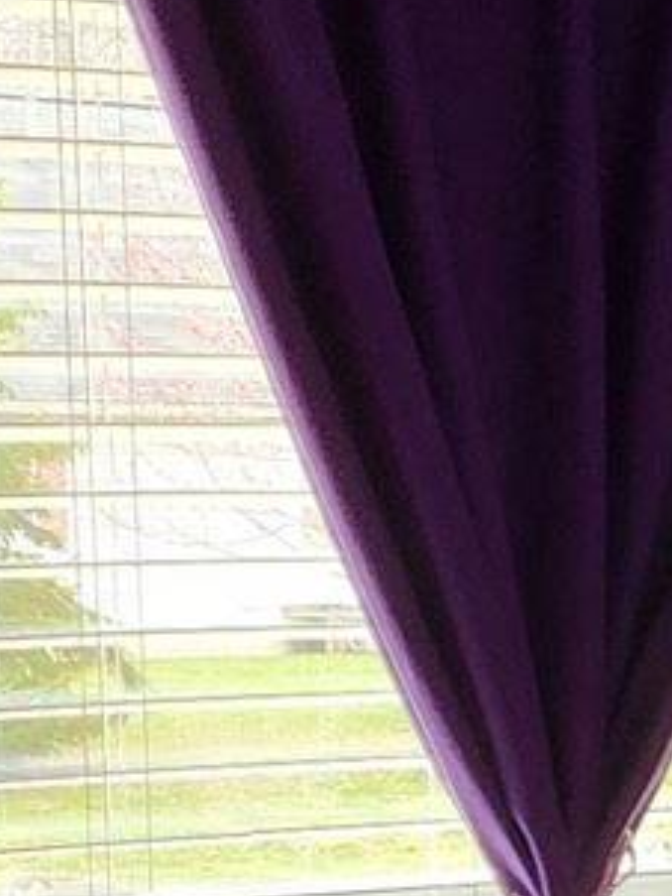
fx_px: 4552
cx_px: 2075
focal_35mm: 176
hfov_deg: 7.4
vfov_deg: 11.1
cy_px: 905
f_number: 1.8
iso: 320
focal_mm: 6.4
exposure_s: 1/120
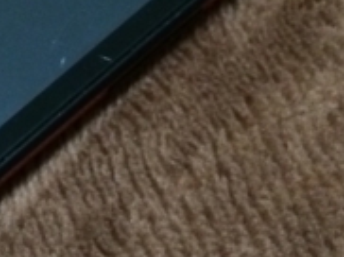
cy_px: 138
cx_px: -159
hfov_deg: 14.1
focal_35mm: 132
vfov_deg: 11.2
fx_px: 1310
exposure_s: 1/15
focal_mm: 4.12
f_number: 2.2
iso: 320
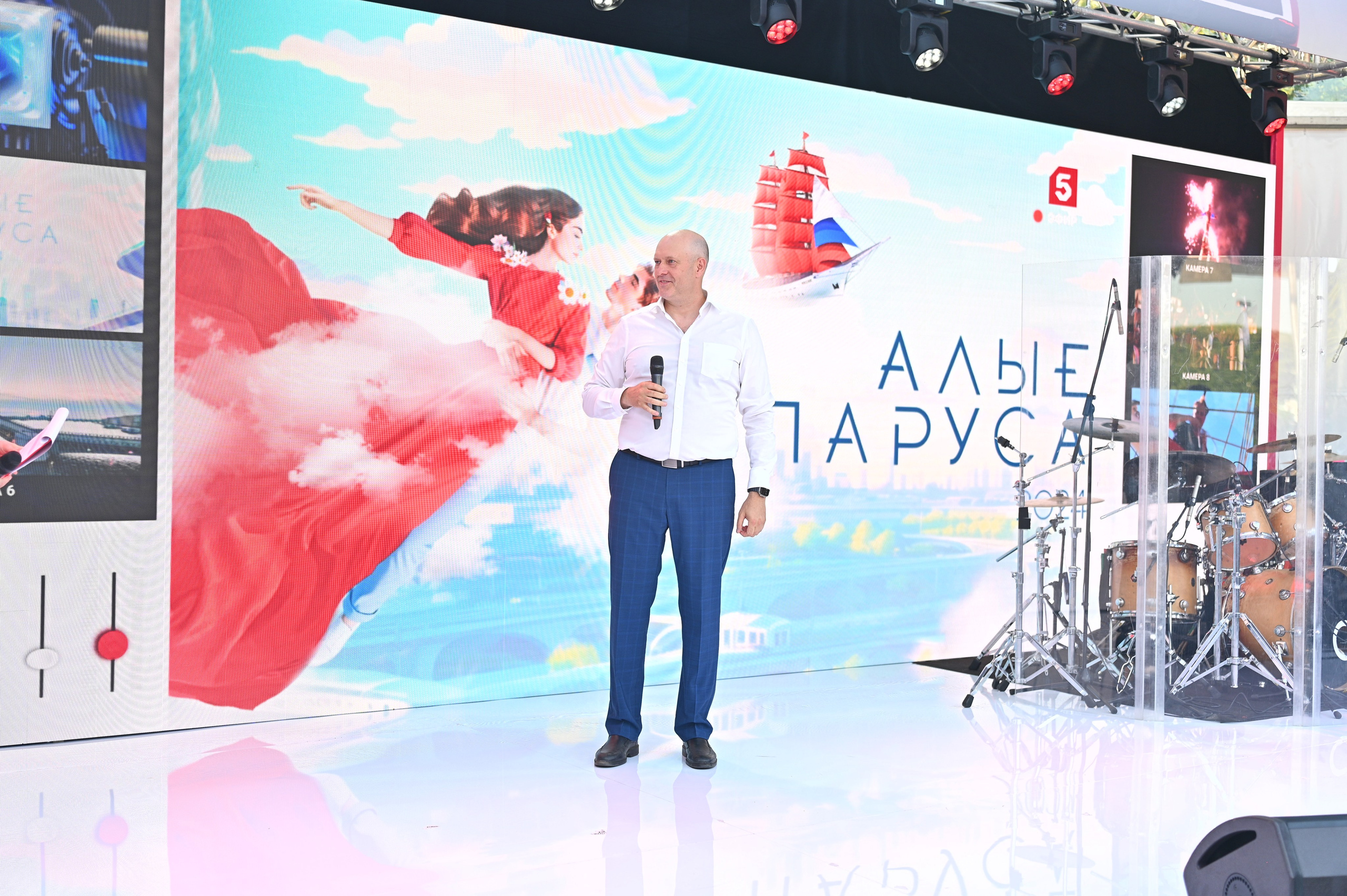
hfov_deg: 48.5
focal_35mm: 40
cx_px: 674
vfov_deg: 33.4
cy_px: 448
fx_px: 1496
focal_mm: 40
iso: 100
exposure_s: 1/200
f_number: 2.5
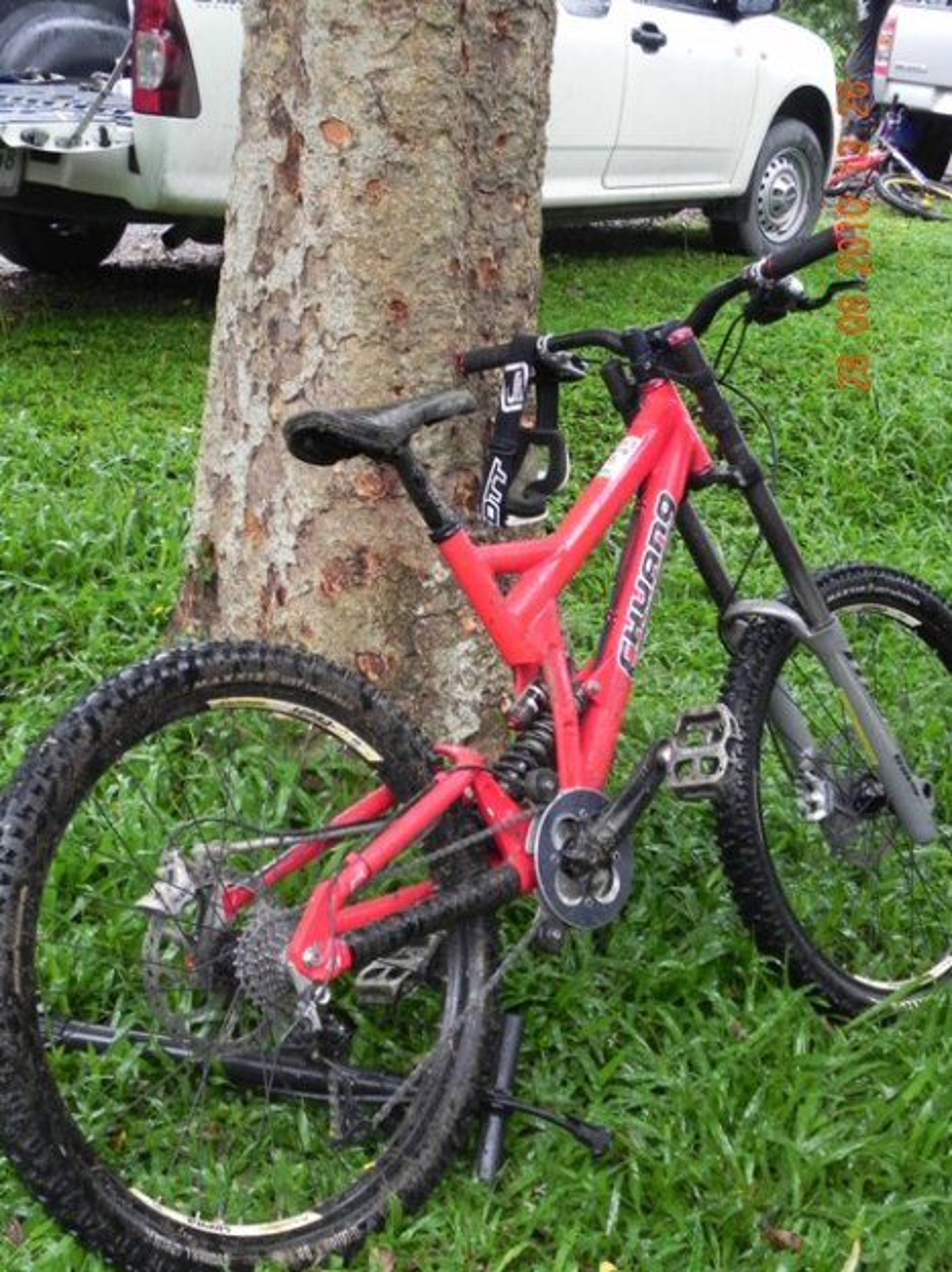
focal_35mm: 52
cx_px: 476
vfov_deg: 36.8
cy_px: 636
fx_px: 1909
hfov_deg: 28.0
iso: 160
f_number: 3.5
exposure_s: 1/70
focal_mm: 9.2
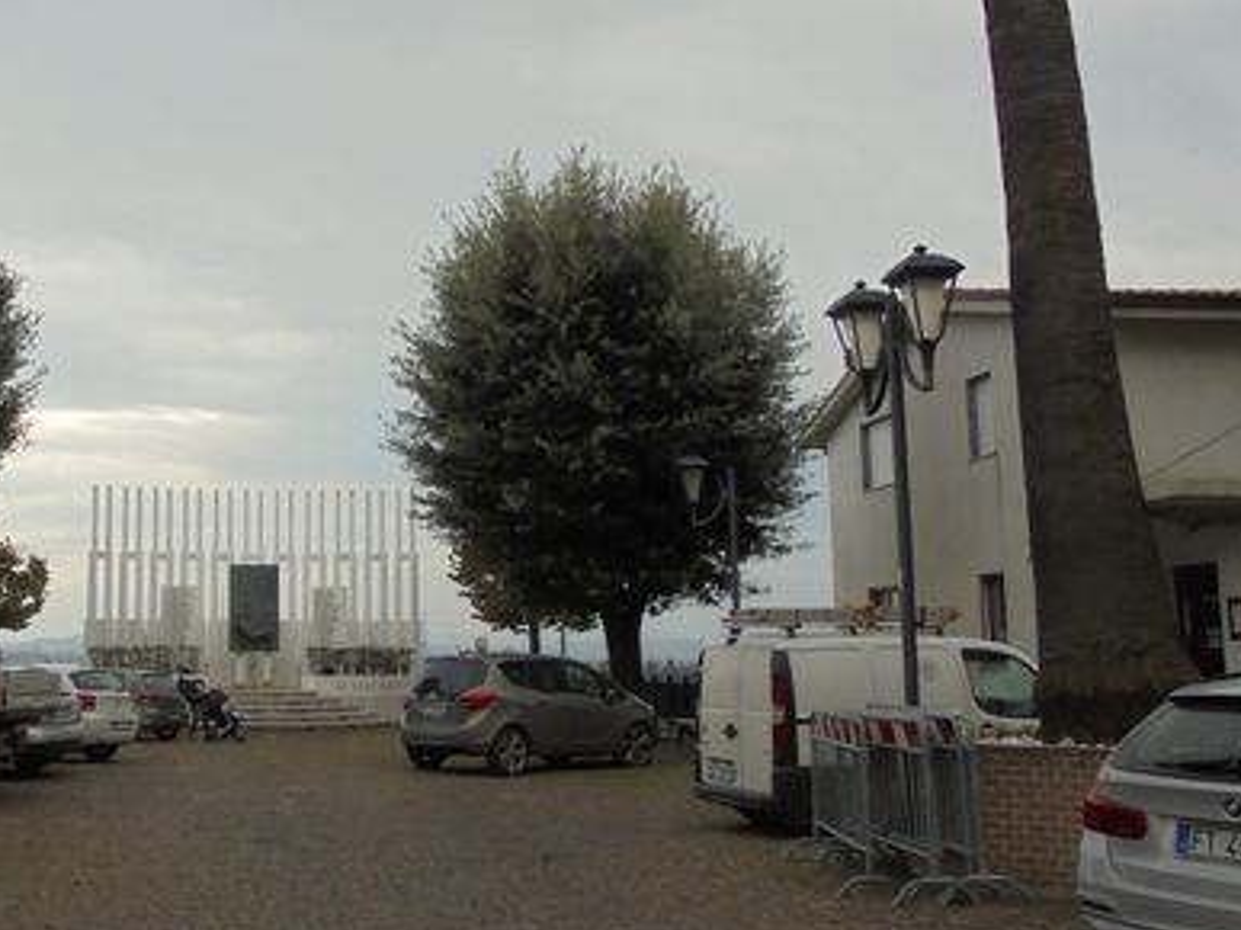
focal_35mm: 43
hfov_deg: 42.2
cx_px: 276
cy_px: 404
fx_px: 1541
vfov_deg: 33.5
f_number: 3.5
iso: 100
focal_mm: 4.6
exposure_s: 1/200
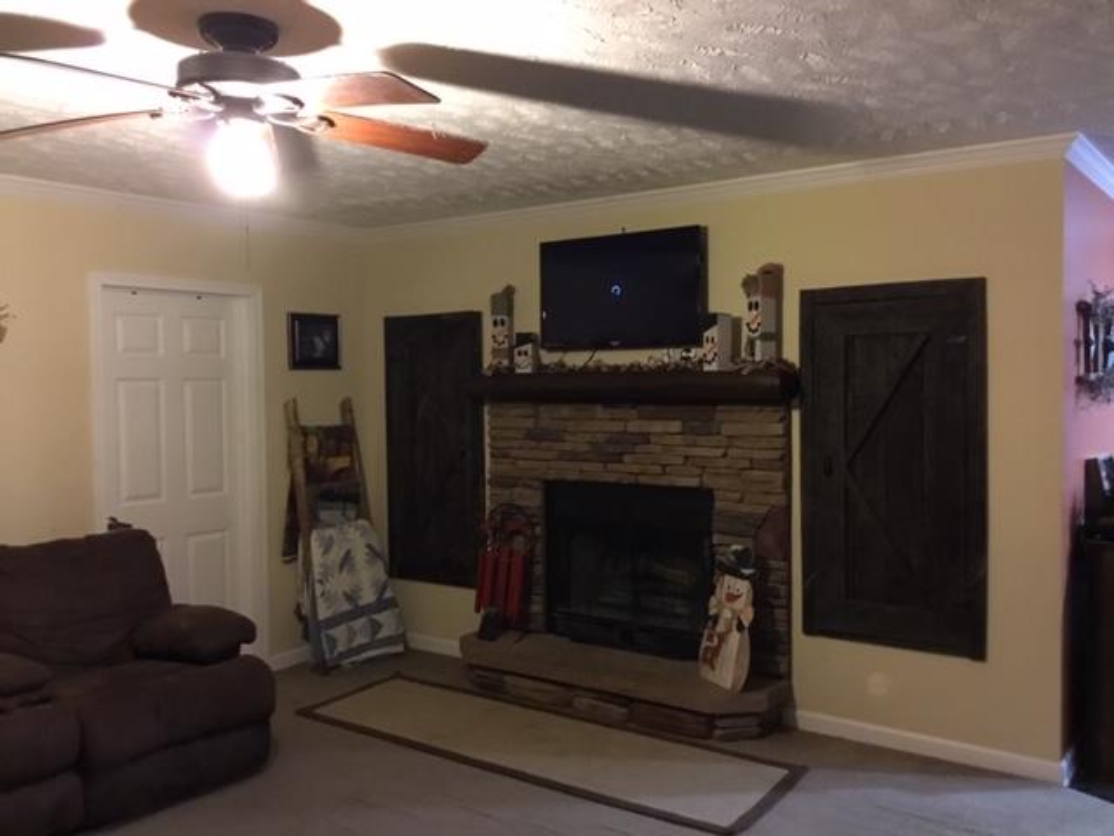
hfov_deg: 58.4
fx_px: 998
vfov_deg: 45.4
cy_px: 418
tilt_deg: -1.4
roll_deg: -0.4
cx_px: 557
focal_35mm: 31
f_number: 2.4
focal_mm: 3.3
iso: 400
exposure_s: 1/15
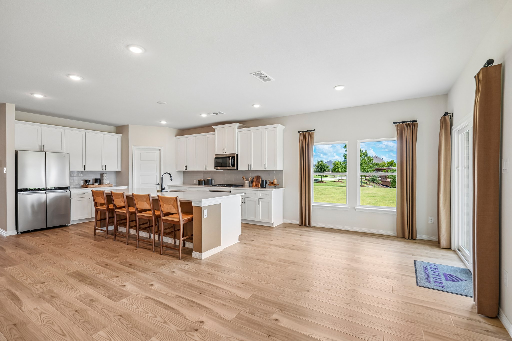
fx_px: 228
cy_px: 170
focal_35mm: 16
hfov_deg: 96.7
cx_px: 256
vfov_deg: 73.7
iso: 200
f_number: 8
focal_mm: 16
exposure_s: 1/30
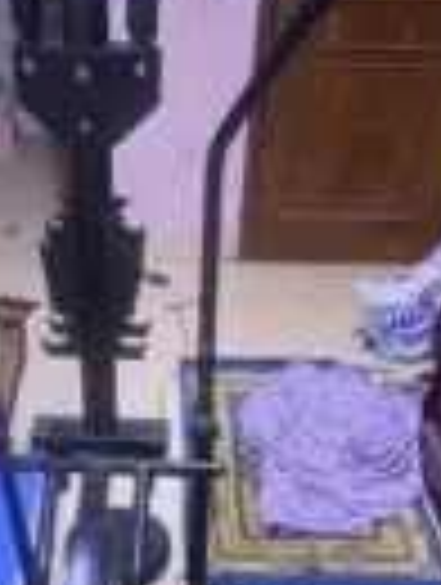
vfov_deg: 41.8
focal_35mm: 43
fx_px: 728
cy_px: 472
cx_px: 162
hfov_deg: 33.5
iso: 640
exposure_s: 1/33
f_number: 2.2
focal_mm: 2.22
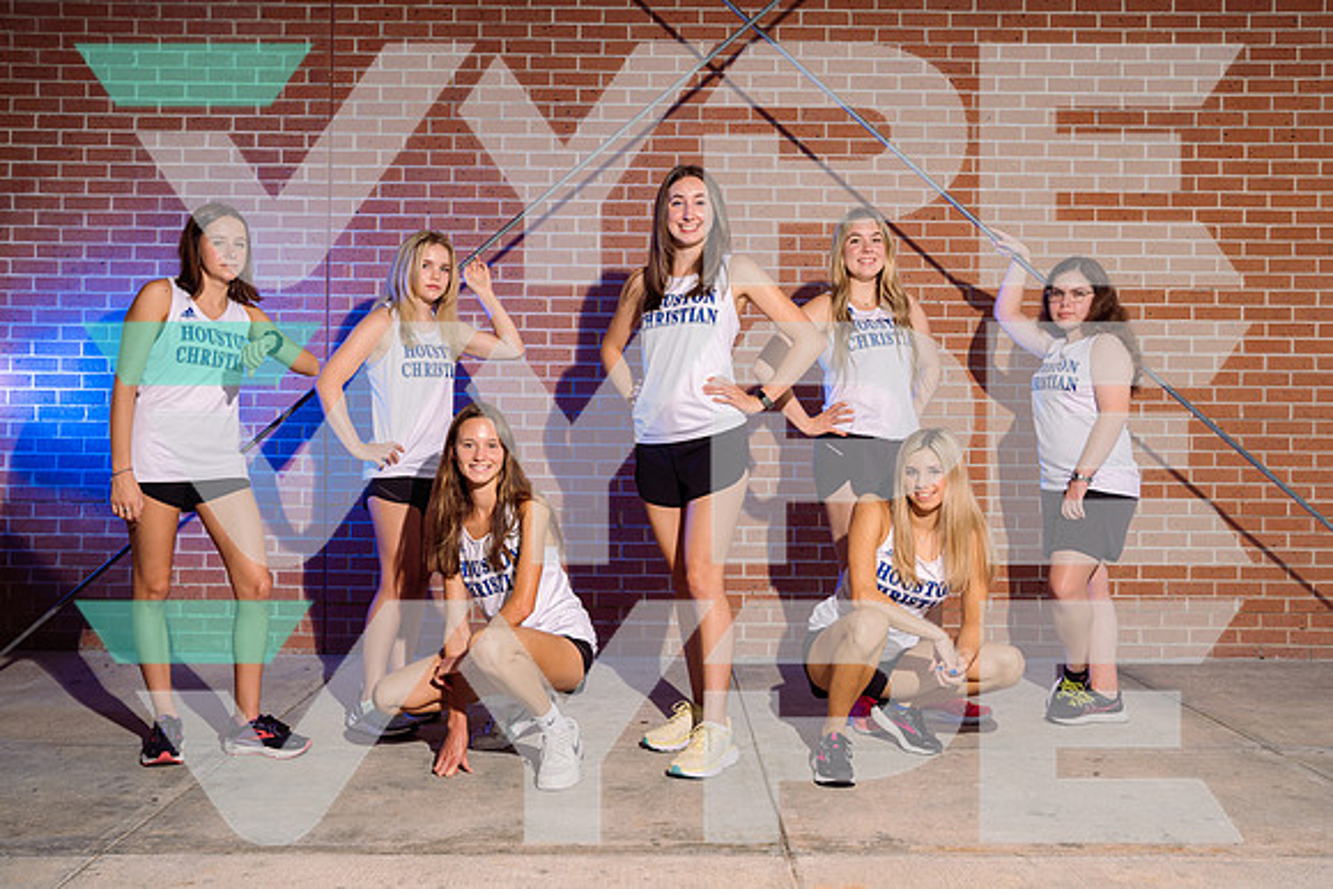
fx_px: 1222
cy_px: 444
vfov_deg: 40.0
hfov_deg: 57.2
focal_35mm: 33
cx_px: 666
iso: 50
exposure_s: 1/250
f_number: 5.6
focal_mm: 33
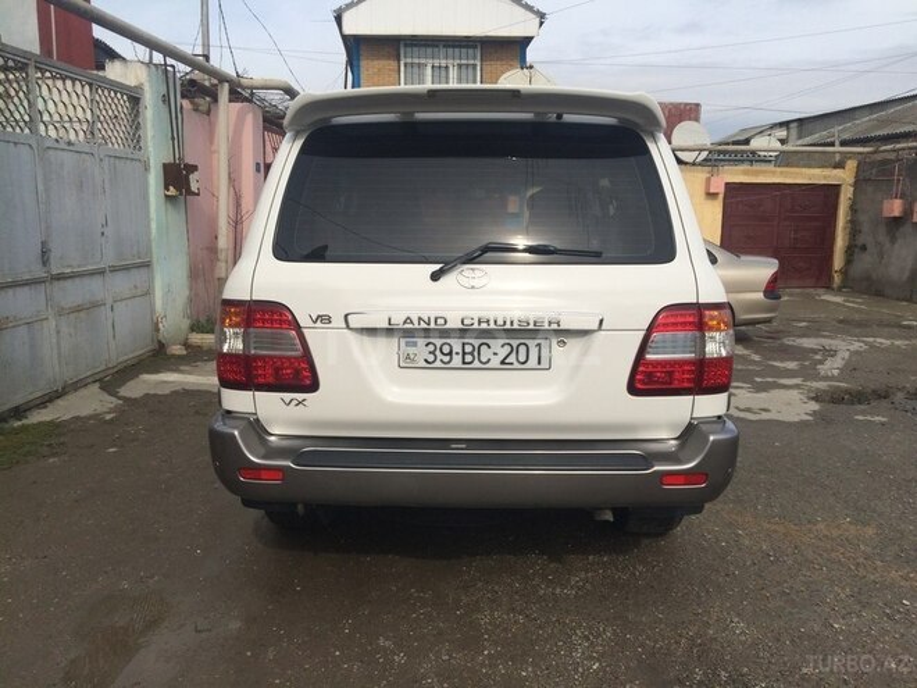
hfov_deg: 61.7
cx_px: 458
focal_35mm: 29
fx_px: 768
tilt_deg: -11.3
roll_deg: -0.3
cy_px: 344
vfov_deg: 48.2
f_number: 2.2
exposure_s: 1/2415
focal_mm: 4.15
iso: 32
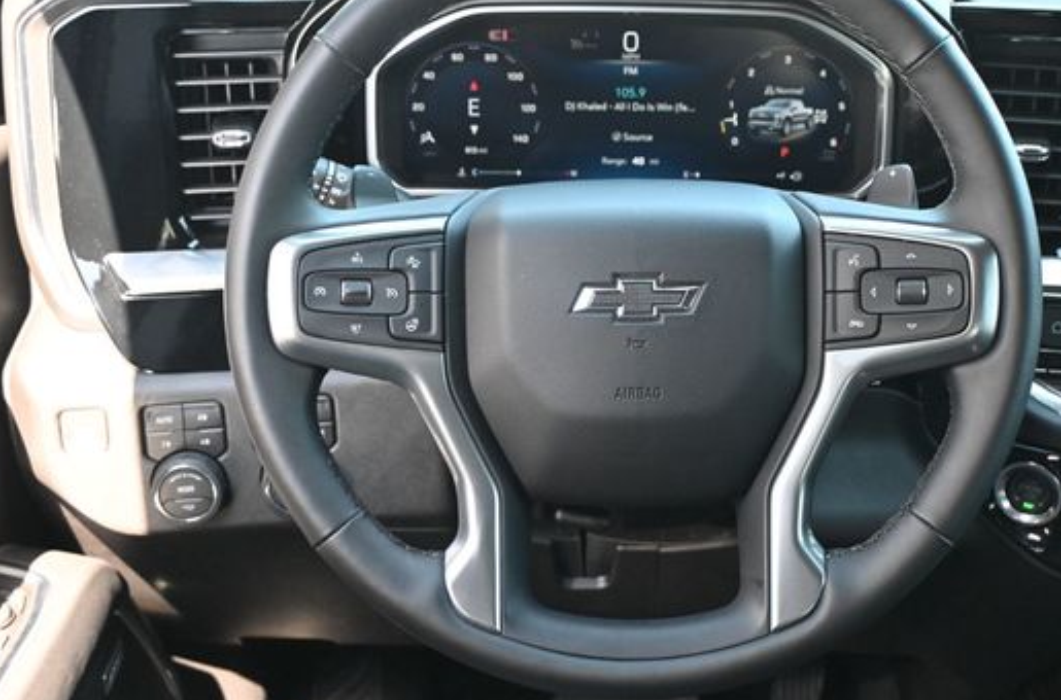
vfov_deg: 28.6
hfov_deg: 42.1
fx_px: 1370
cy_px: 295
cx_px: 637
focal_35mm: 47
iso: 1400
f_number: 4.2
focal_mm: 25
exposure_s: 1/125
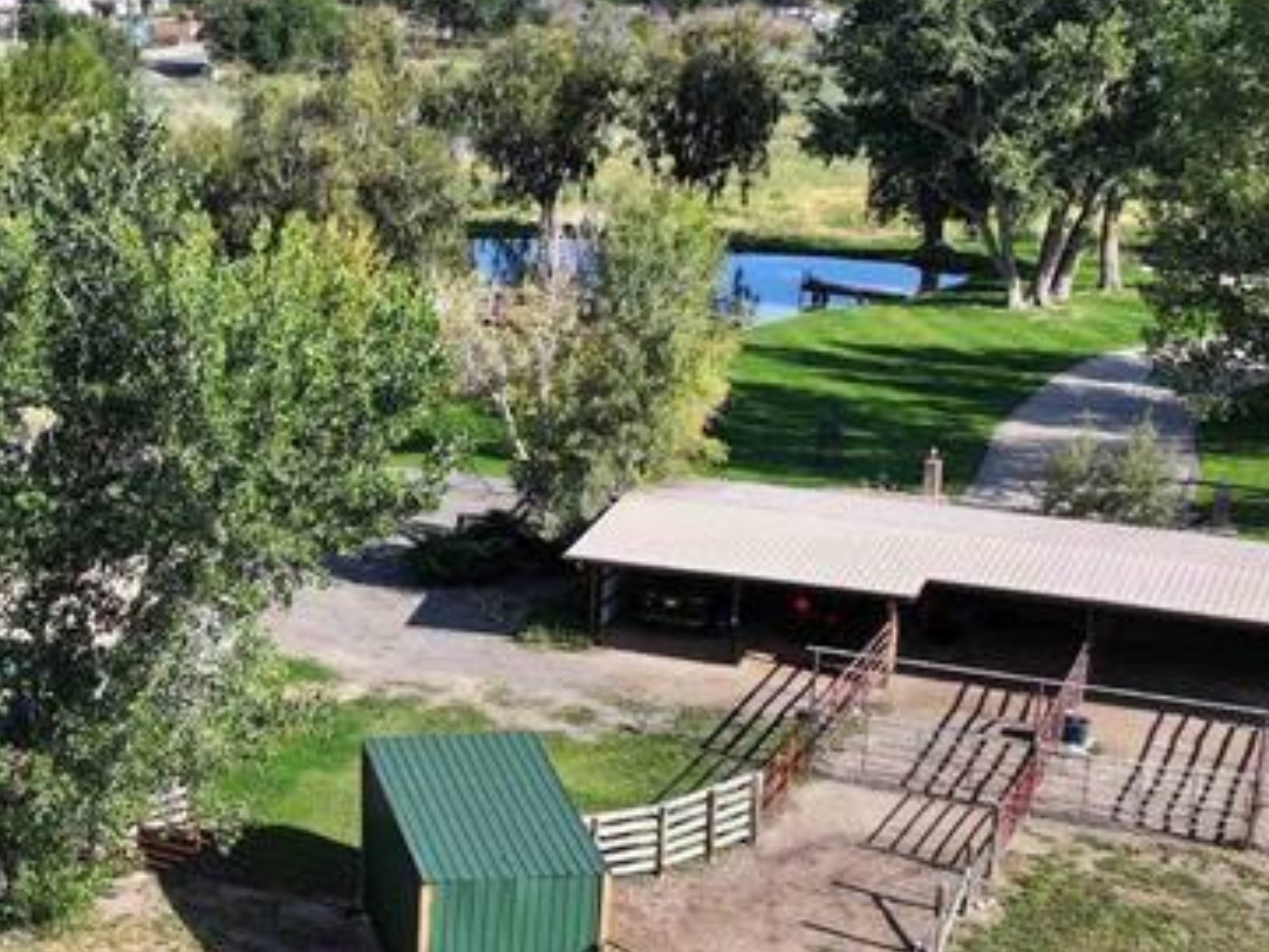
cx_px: 112
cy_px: 676
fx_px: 2494
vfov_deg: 21.5
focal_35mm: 68
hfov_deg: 27.5
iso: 100
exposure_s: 1/1600
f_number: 2.8
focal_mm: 12.29
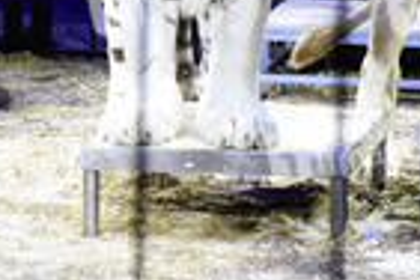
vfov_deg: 2.9
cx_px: 85
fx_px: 5611
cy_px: -74
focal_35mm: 481
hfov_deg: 4.3
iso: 2500
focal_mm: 100
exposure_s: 1/160
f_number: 6.3
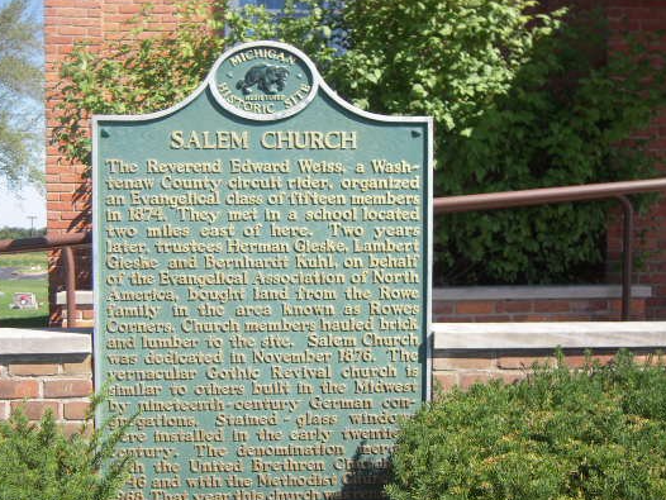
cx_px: 285
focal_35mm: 45
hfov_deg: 42.0
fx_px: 866
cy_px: 292
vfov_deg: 32.1
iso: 100
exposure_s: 1/640
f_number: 3
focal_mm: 6.5
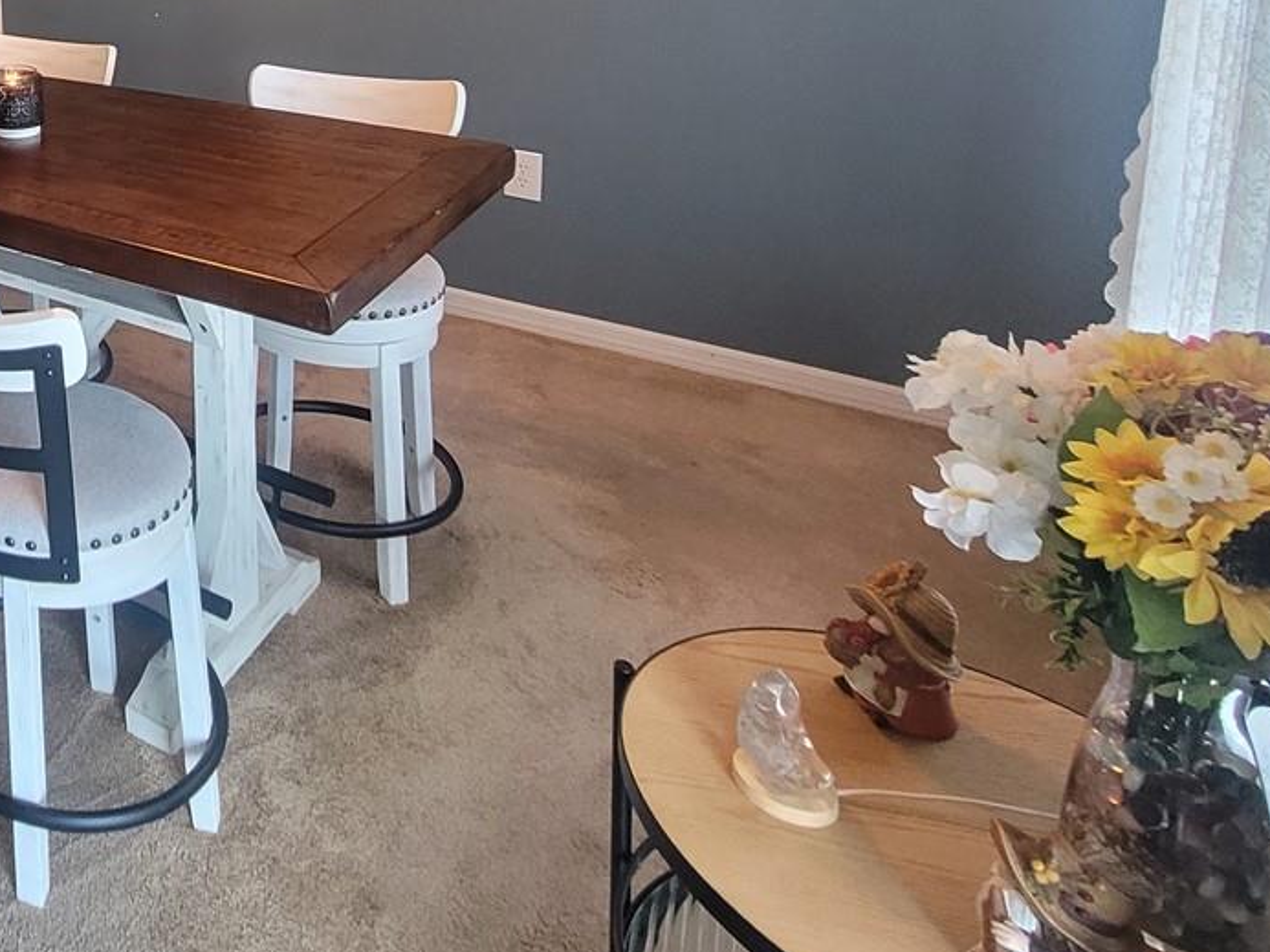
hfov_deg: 43.9
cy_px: -60
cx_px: -169
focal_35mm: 30
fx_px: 1101
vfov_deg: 39.5
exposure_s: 1/60
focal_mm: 2.2
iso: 400
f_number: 2.2
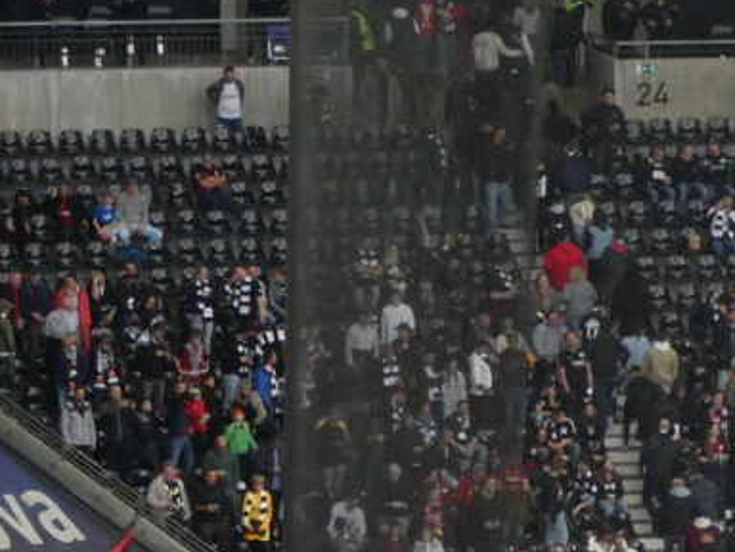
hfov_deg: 5.3
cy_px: 1031
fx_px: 7962
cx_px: 505
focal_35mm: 375
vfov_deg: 3.9
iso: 250
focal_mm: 16.1
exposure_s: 1/80
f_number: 4.9
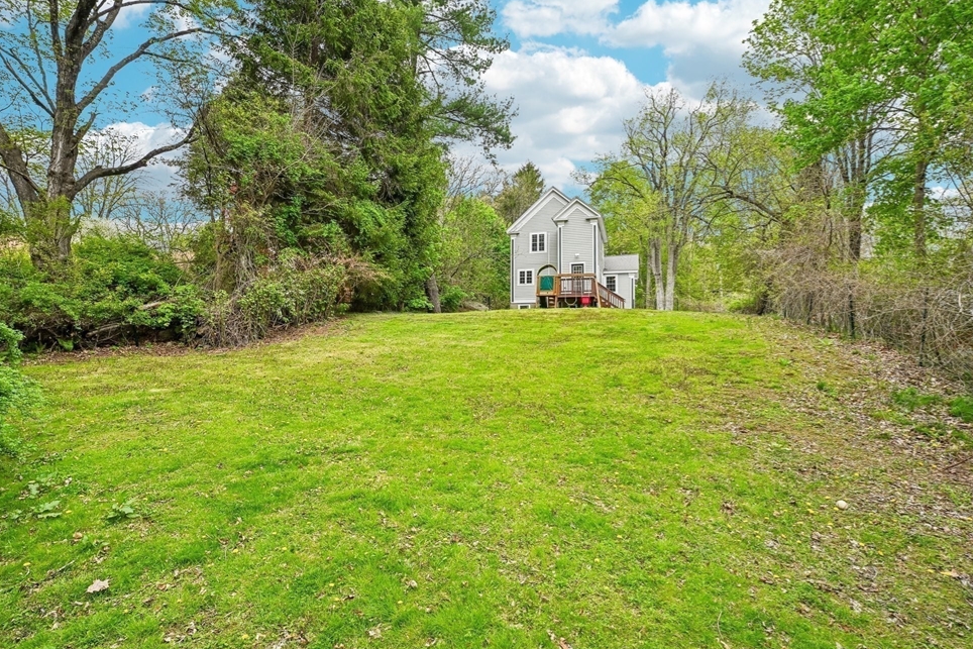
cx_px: 476
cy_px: 318
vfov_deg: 70.5
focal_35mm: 17
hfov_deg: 93.3
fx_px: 460
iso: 400
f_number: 8
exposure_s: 1/500
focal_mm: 16
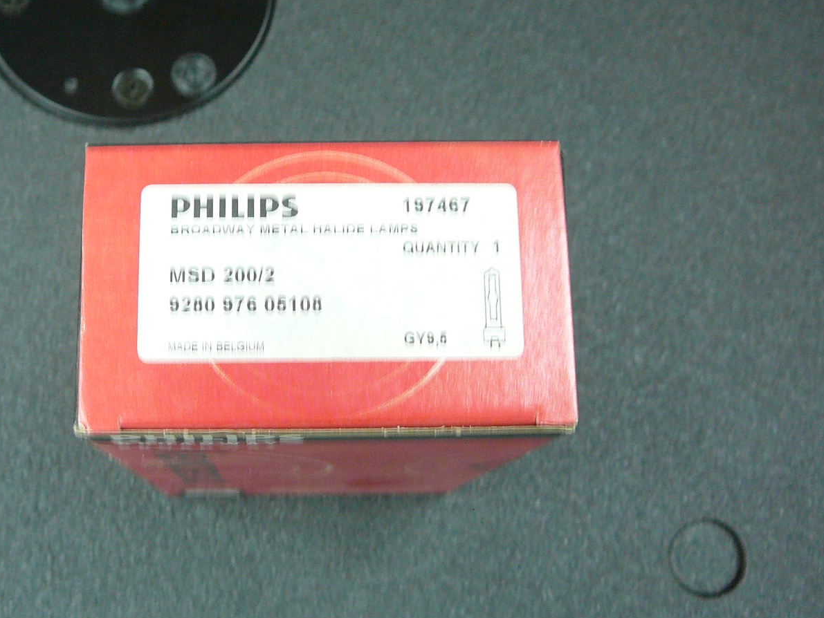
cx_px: 303
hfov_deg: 40.1
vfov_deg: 30.8
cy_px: 357
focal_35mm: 47
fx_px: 1119
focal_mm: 5.2
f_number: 2.8
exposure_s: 1/13
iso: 200
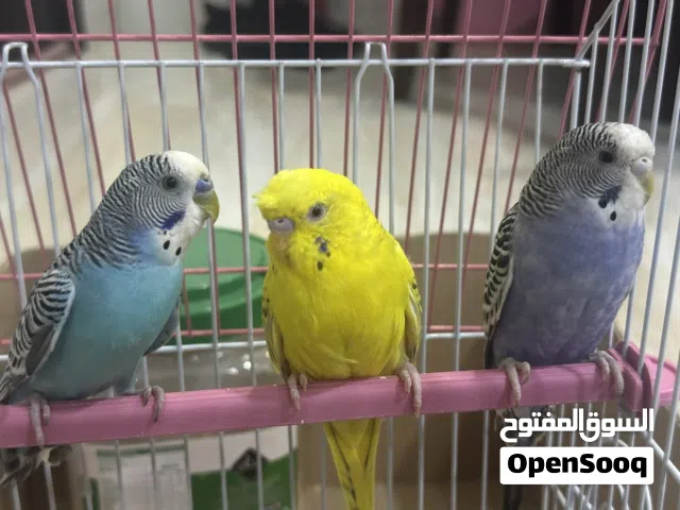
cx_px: 340
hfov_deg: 39.7
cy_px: 255
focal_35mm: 48
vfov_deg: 30.3
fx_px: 943
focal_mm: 6.86
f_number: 1.78
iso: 400
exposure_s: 1/40
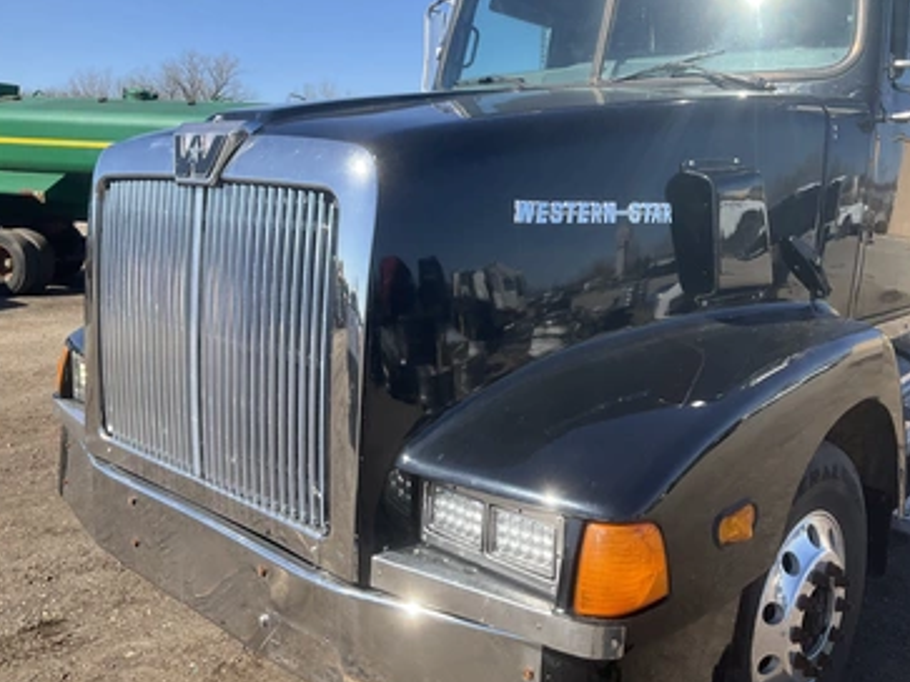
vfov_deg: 44.1
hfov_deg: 56.8
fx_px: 841
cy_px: 328
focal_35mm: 32
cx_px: 484
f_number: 1.8
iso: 25
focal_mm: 3
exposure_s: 1/997
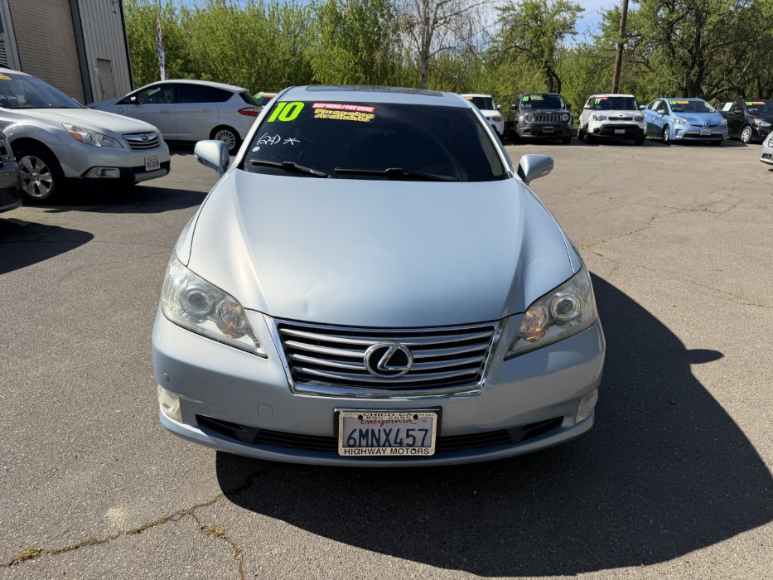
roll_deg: +0.4
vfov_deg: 56.8
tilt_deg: -19.1
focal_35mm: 24
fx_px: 536
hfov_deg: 71.6
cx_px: 386
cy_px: 290
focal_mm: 6.76
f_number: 1.78
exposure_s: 1/4975
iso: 80
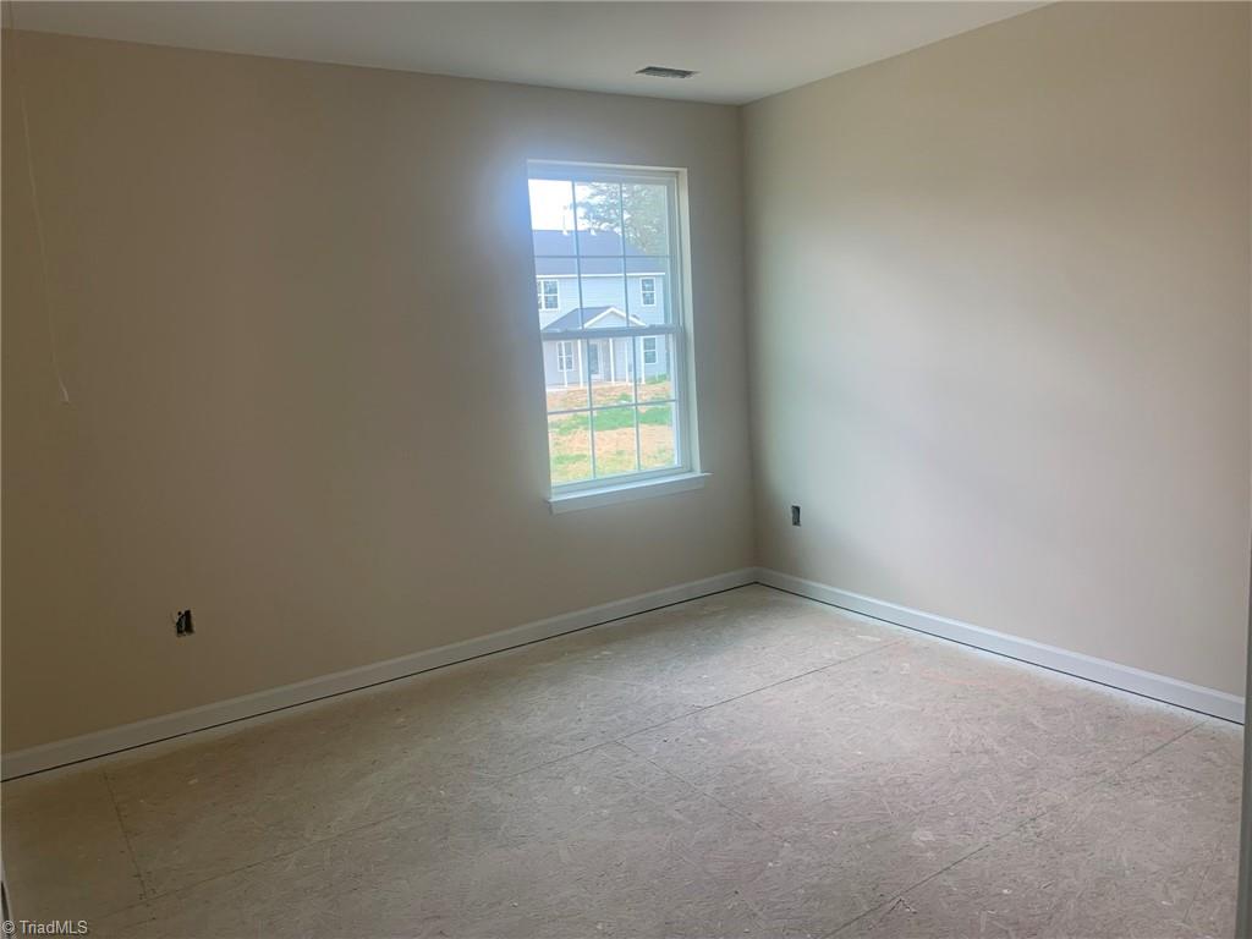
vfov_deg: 53.1
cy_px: 470
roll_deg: +2.3
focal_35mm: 26
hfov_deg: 67.3
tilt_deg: -6.5
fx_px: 940
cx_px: 626
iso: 64
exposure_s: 1/121
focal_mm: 4.25
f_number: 1.8
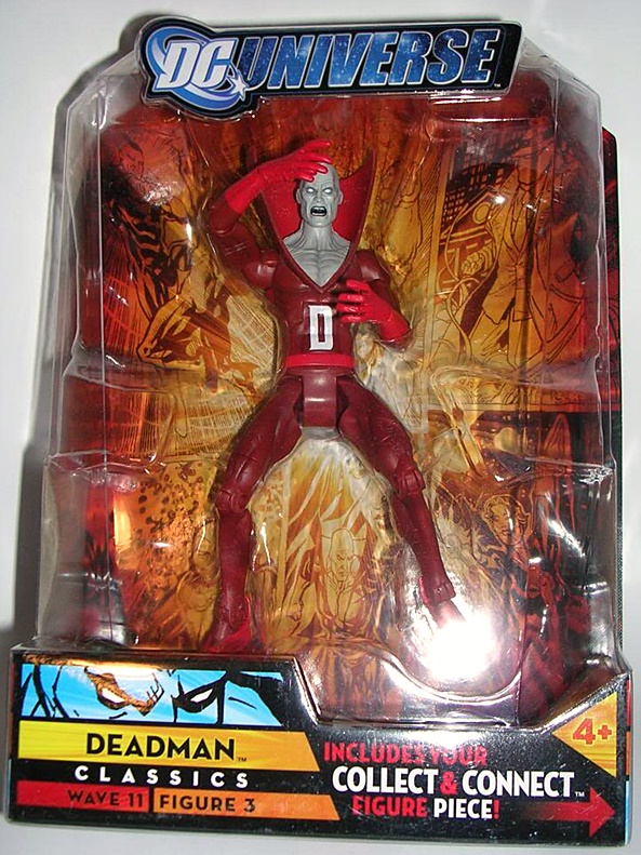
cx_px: 320
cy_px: 428
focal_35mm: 43
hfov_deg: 33.6
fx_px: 1062
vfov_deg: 43.9
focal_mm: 6.6
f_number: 3
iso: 50
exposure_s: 1/60
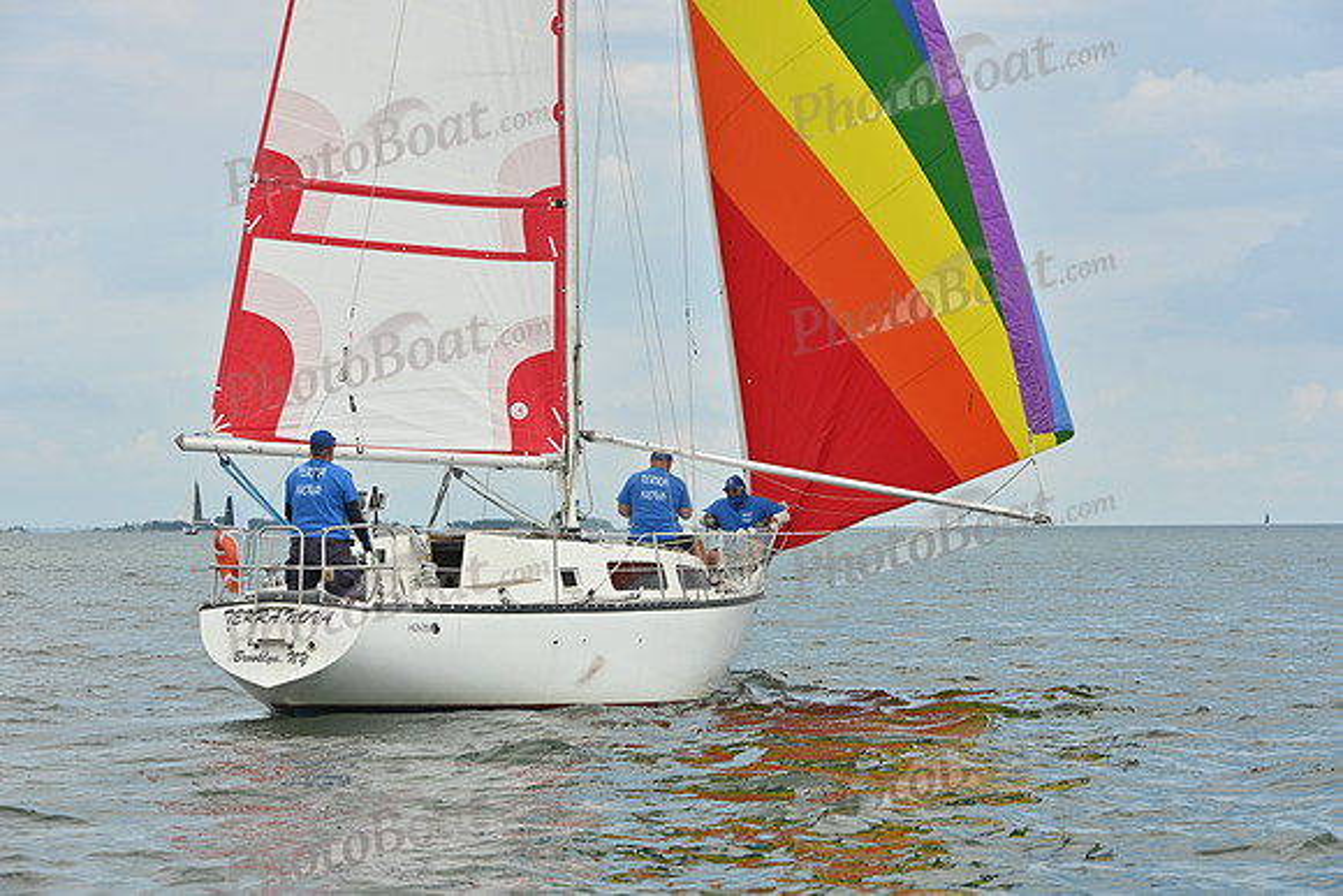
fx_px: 4328
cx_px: 672
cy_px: 448
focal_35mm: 116
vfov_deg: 11.8
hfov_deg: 17.6
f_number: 7.1
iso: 320
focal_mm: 116
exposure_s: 1/1250
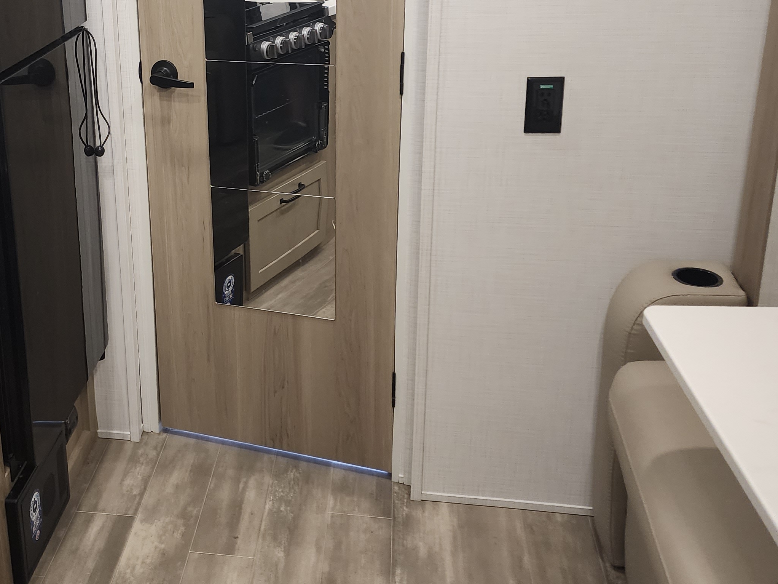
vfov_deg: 31.9
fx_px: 1011
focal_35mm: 45
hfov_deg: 41.1
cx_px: 218
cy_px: 198
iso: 320
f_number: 1.8
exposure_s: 1/120
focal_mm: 6.4
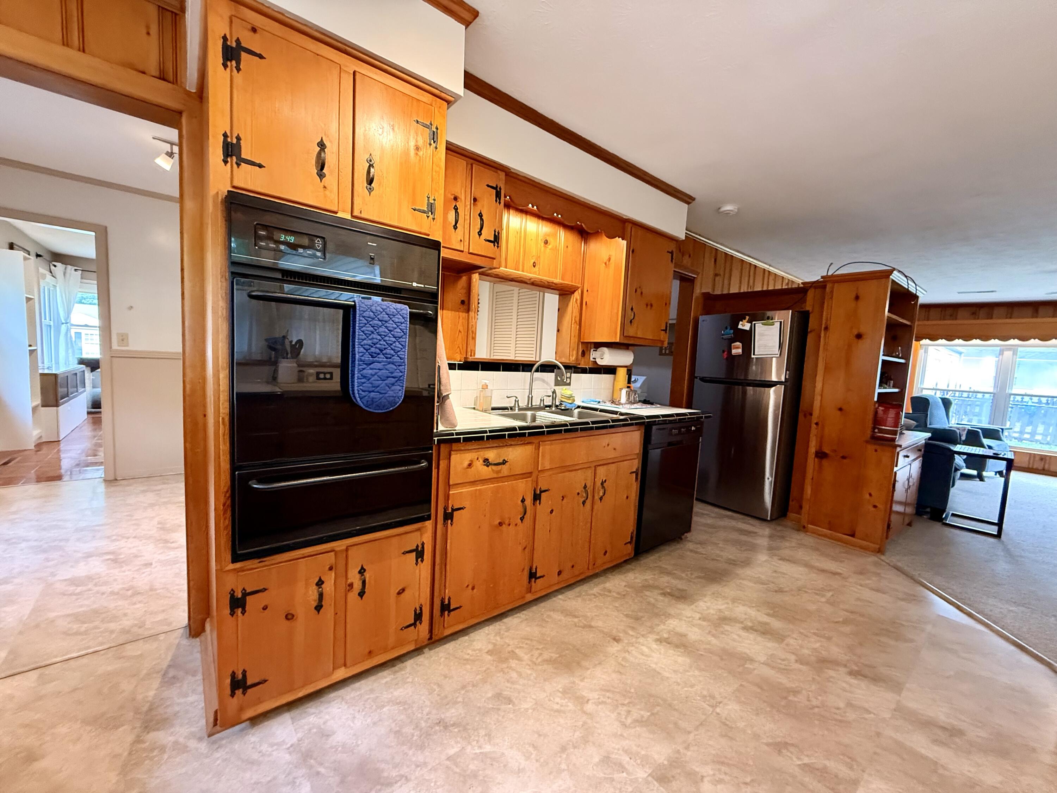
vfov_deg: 85.7
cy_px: 396
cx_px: 528
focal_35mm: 14
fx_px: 427
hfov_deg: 102.1
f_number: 2.2
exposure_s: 1/60
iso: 640
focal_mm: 2.22
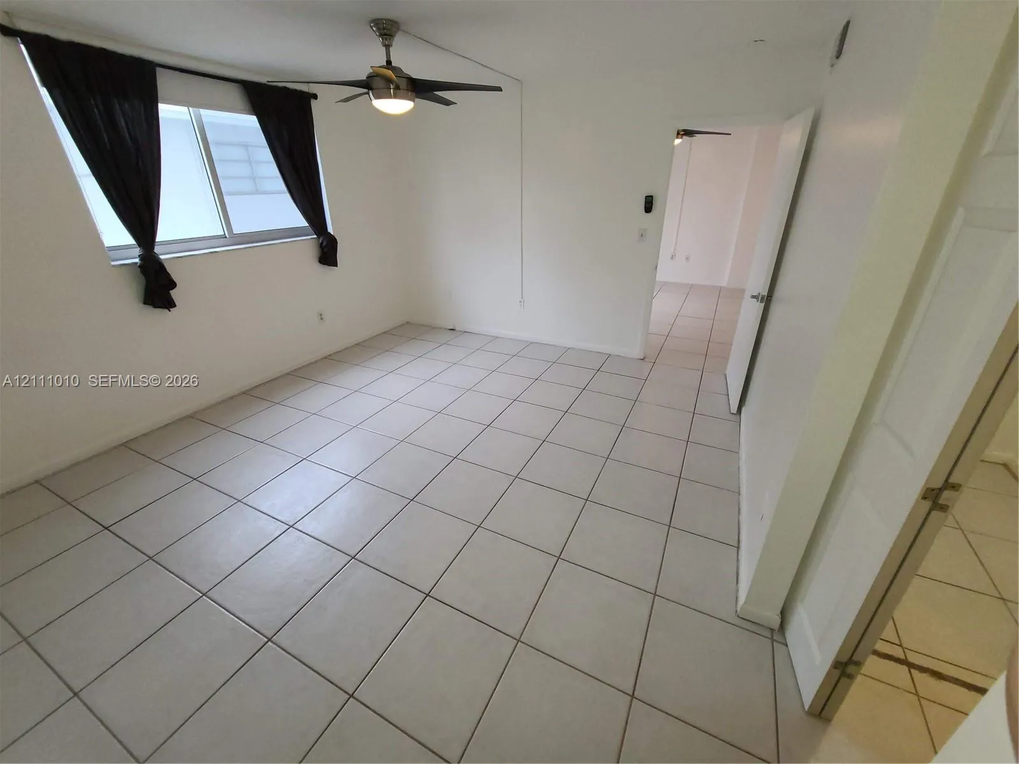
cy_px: 382
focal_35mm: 13
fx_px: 383
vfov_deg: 89.9
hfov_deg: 106.2
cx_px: 510
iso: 320
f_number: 2.2
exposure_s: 1/60
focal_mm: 2.2
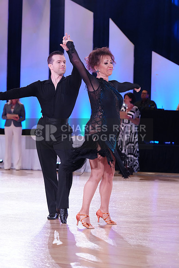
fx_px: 917
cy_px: 134
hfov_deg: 11.2
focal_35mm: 123
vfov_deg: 16.6
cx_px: 90
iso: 3200
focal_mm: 123
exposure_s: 1/200
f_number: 5.6
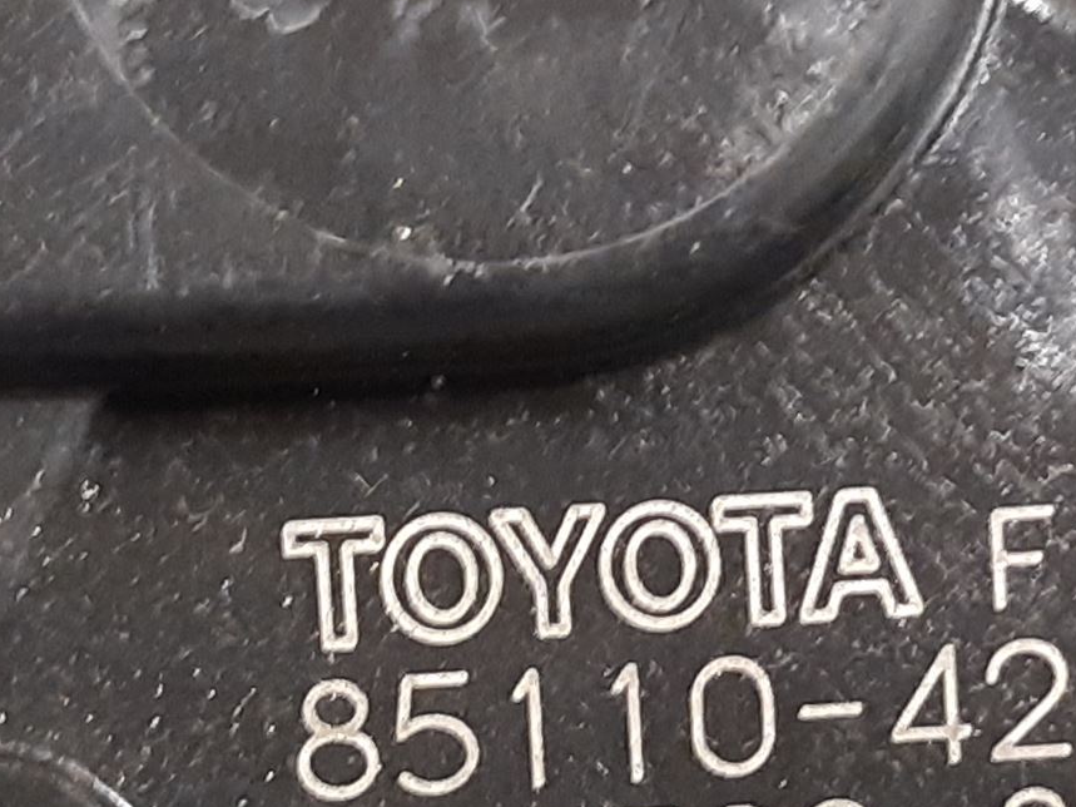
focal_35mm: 62
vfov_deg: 22.8
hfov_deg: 30.9
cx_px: 730
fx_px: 1927
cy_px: 782
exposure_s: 1/25
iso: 320
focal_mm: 3.93
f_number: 1.7
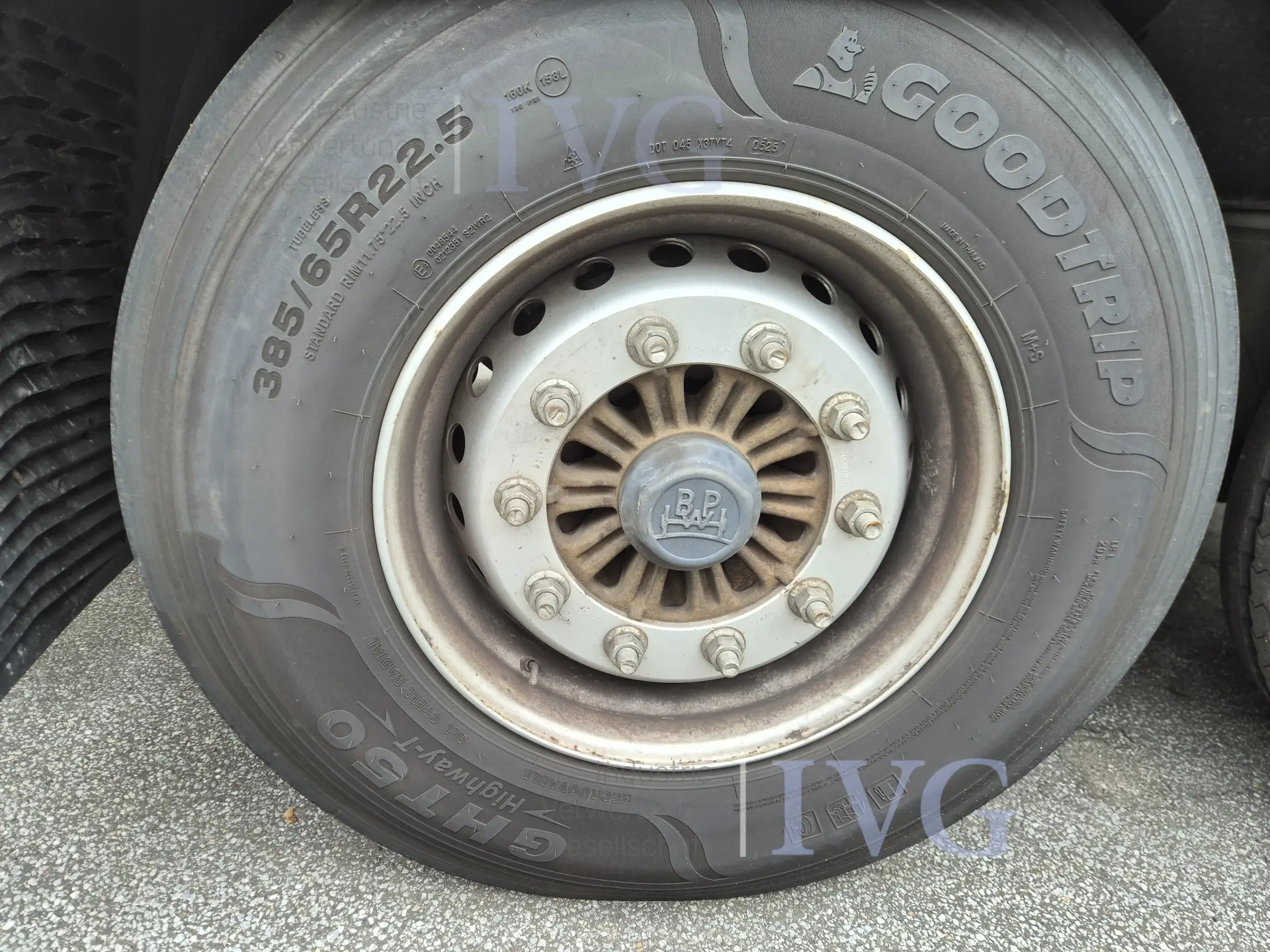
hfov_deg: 73.9
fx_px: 844
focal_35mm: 23
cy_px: 476
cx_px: 635
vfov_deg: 58.9
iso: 100
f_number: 1.8
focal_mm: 5.4
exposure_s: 1/180
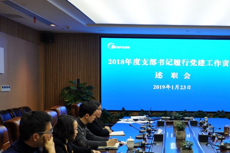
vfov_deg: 20.7
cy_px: 115
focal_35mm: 65
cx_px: 175
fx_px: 415
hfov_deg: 30.4
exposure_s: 1/30
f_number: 5.6
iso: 400
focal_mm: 26
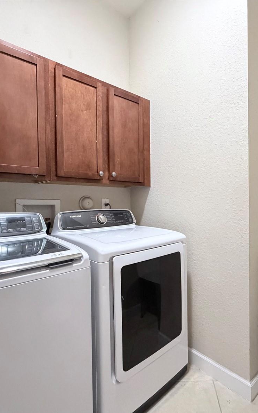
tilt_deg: -0.6
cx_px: 165
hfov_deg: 58.7
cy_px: 208
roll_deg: +1.4
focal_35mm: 20
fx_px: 225
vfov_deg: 85.1
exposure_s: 1/60
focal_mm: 2.22
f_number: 2.2
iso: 800
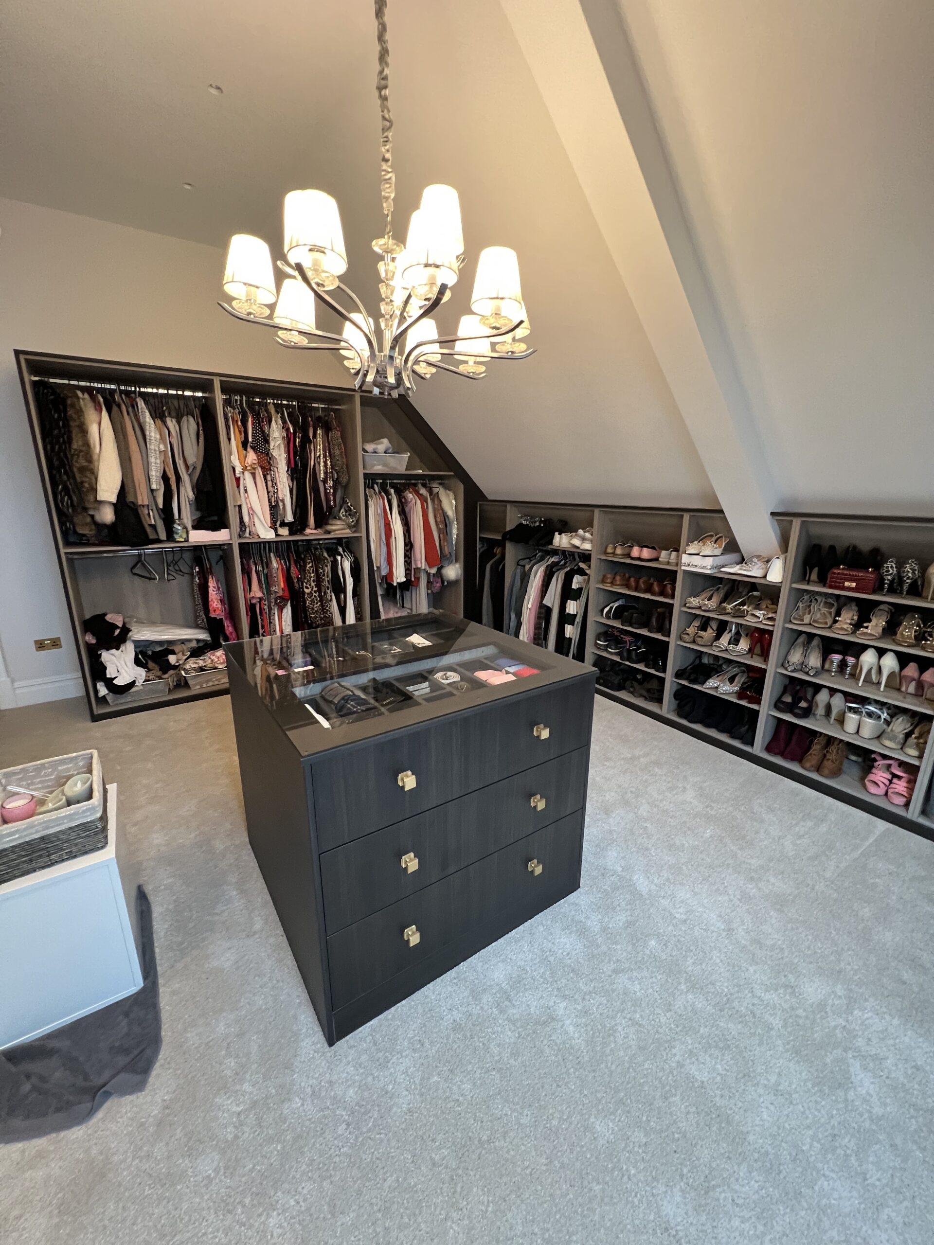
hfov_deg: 89.9
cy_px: 622
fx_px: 468
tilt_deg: -14.7
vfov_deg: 106.2
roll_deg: +1.4
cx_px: 467
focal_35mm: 13
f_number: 1.8
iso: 320
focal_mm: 1.57
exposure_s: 1/50
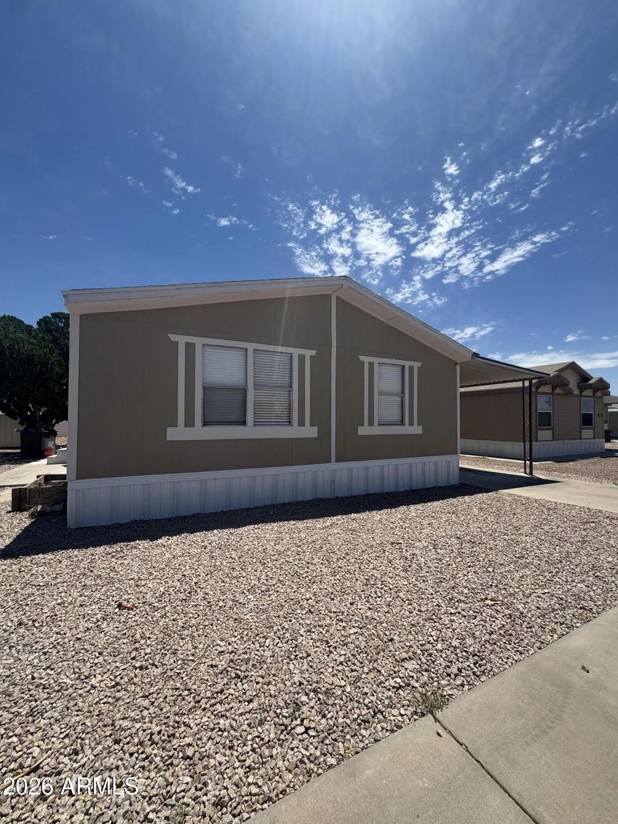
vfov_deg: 102.1
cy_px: 412
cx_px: 309
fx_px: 333
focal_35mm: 14
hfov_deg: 85.7
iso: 50
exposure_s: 1/2674
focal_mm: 2.22
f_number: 2.2
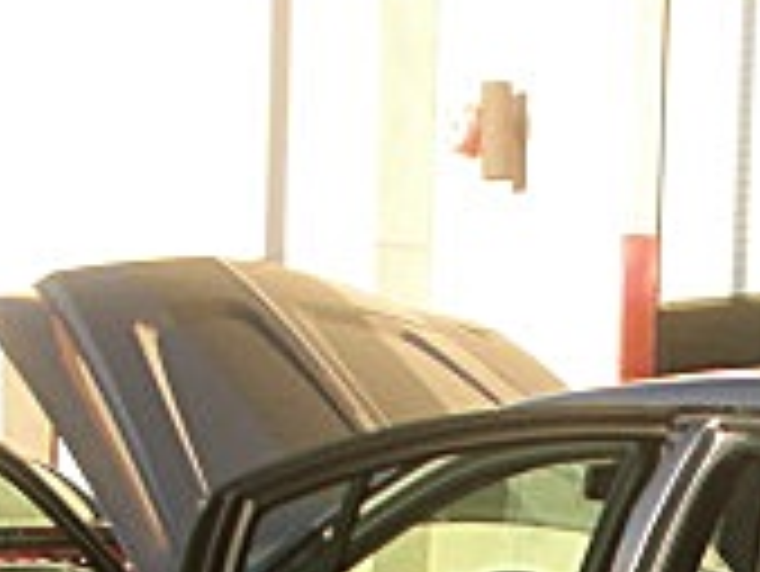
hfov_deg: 14.0
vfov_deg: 10.4
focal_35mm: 136
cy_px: 968
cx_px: 967
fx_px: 2988
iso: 50
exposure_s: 1/320
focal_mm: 6.3
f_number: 2.8
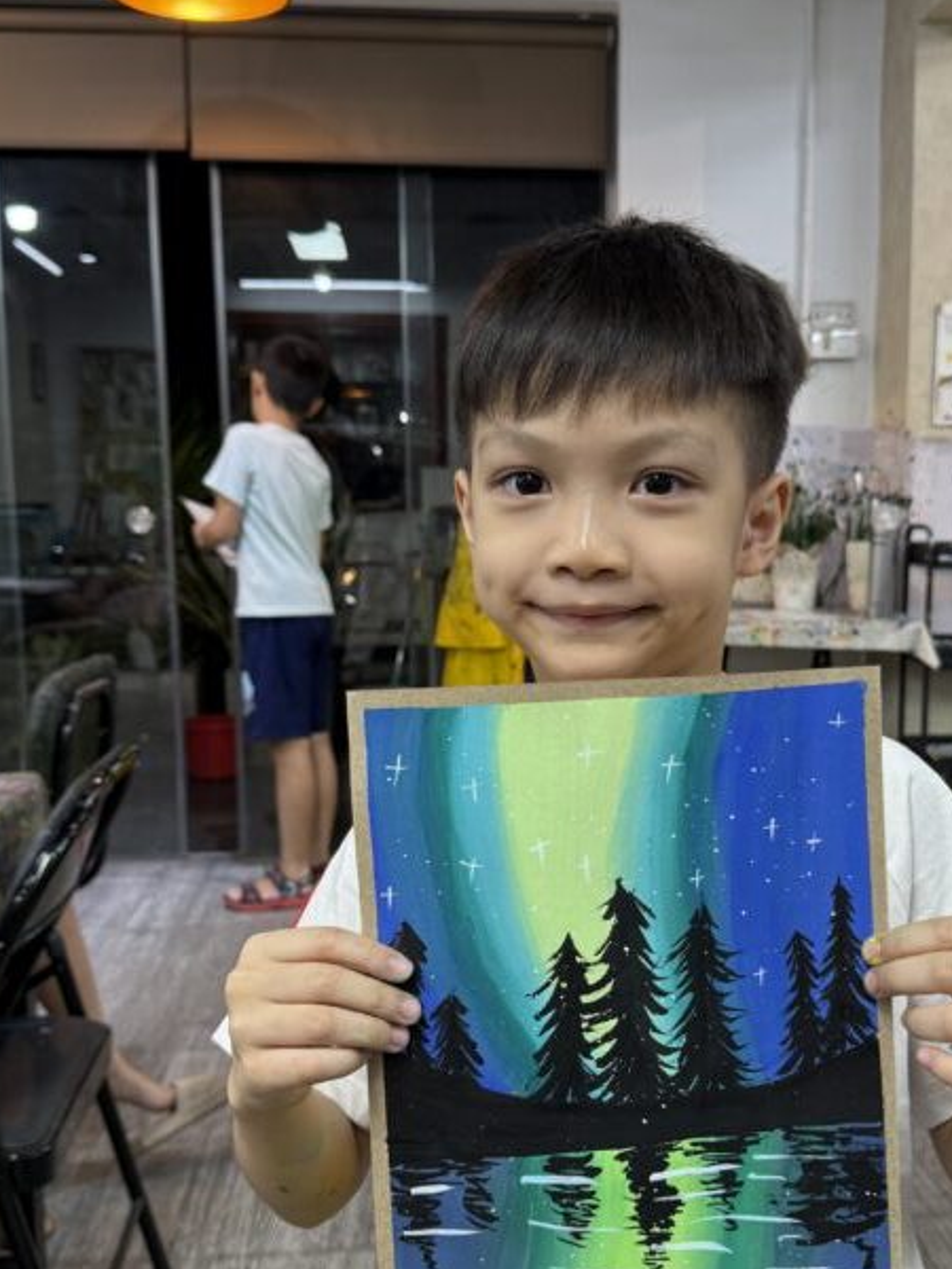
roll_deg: +0.0
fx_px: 1467
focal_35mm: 40
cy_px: 711
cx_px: 571
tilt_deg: -8.2
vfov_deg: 46.7
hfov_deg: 35.8
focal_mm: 6.76
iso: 160
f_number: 1.78
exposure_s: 1/100
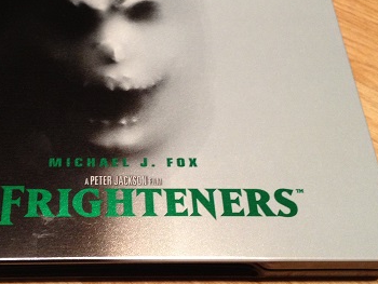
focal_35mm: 64
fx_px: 699
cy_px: 109
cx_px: 118
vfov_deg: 22.9
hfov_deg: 30.0
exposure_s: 1/20
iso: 250
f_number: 2.4
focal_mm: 4.28
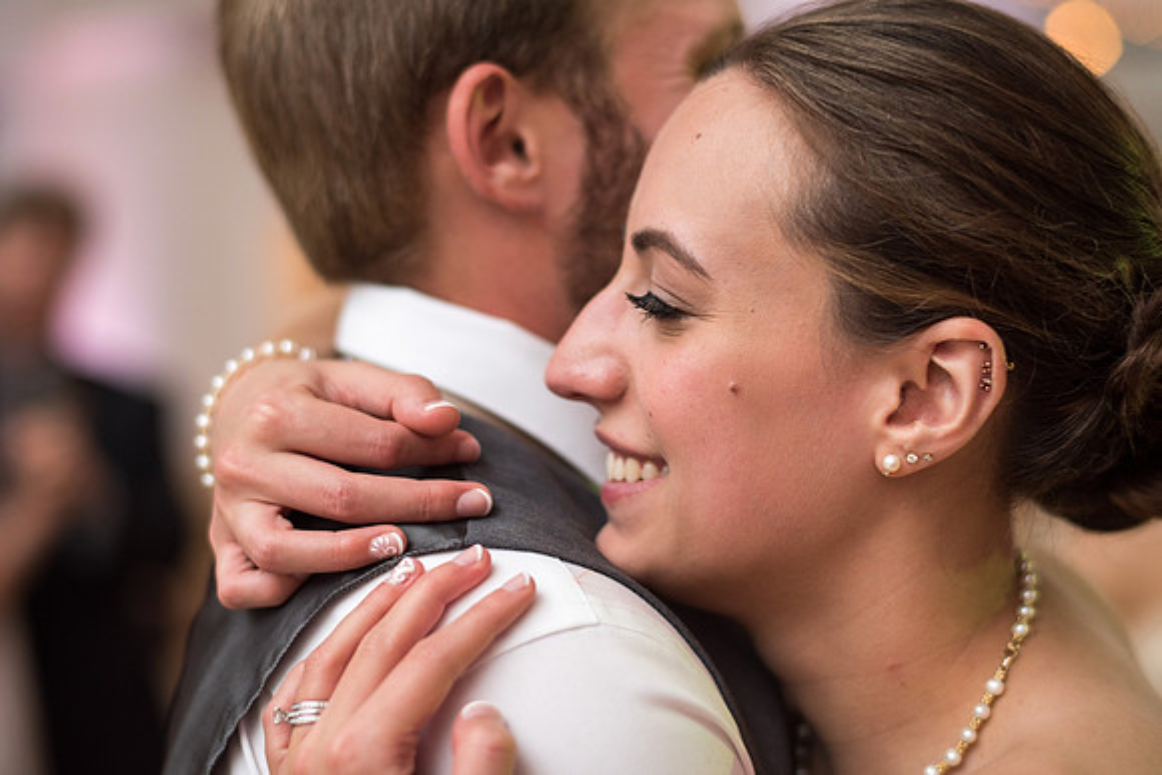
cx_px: 581
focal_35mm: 58
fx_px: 1872
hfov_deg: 34.5
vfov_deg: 23.4
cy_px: 388
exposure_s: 1/200
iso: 500
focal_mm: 58
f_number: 2
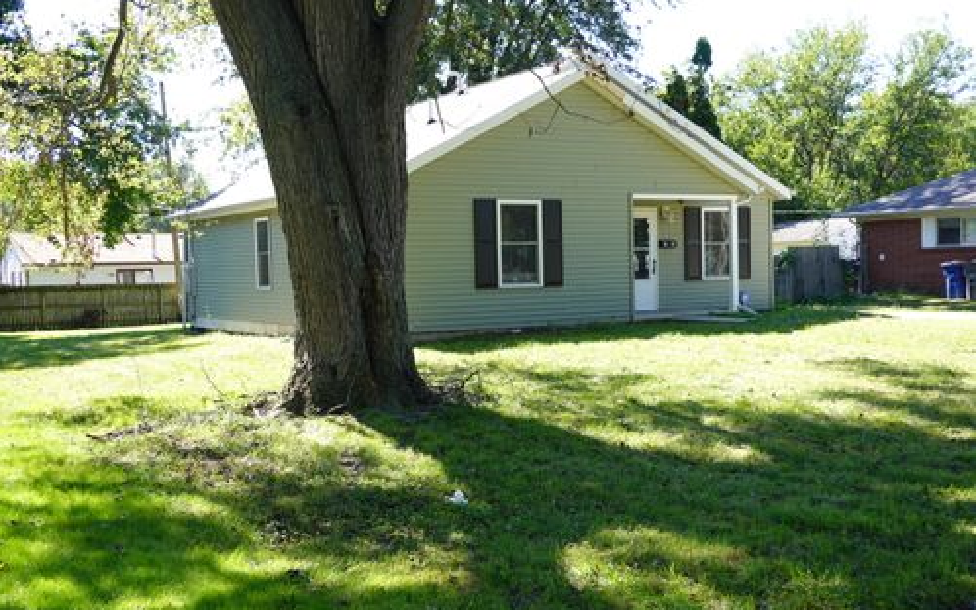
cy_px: 325
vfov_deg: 29.8
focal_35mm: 43
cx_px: 488
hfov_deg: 46.2
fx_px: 1144
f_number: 4
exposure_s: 1/125
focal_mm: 15.59
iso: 100
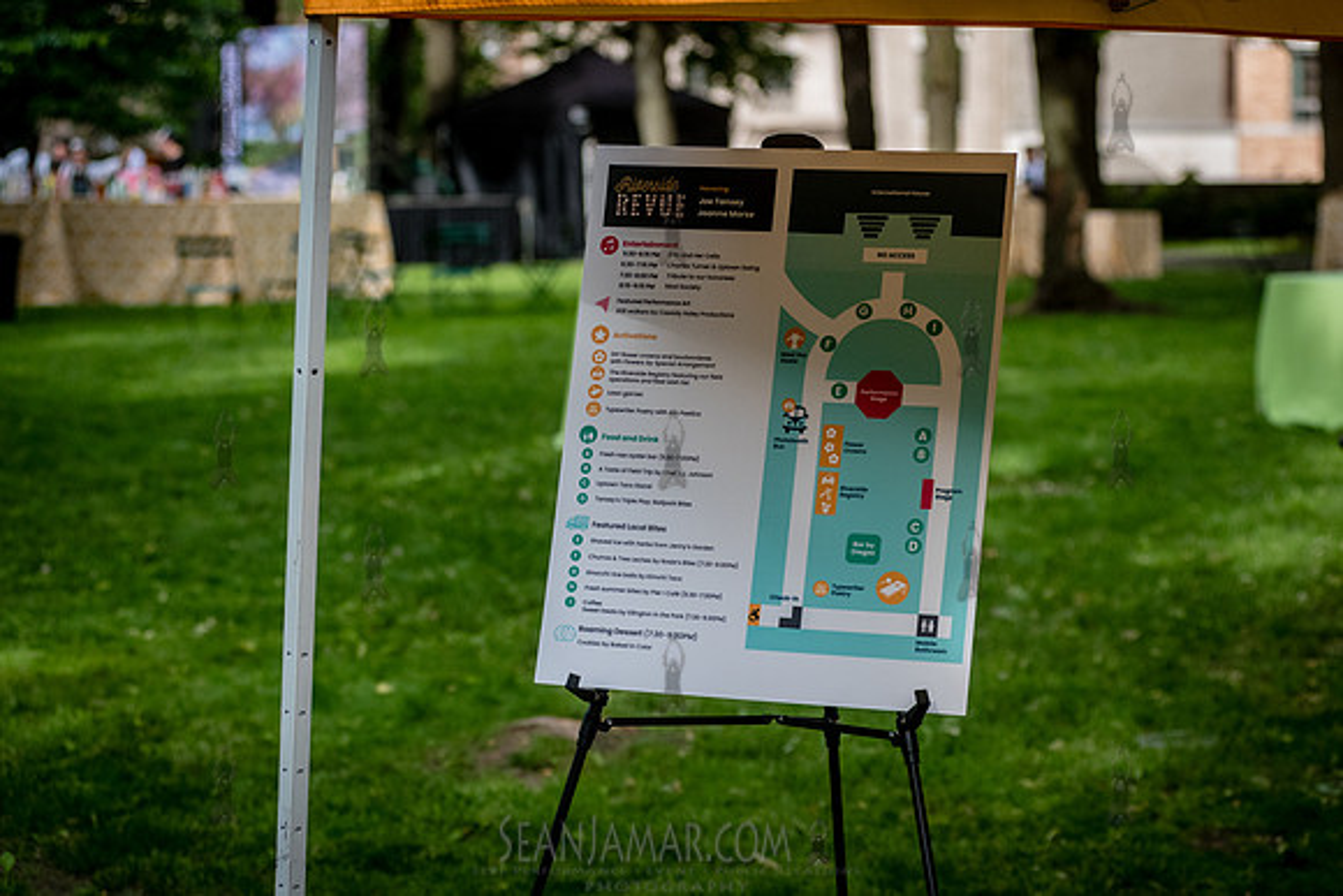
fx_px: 3623
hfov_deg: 21.0
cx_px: 678
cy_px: 448
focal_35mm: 97
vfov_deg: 14.1
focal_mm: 92
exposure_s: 1/4000
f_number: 4
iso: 2000
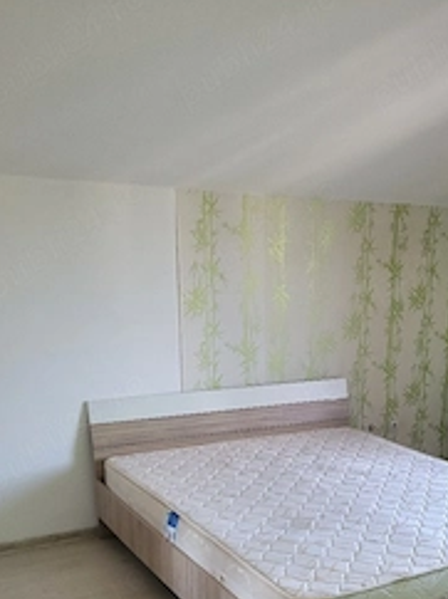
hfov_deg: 33.2
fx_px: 743
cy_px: 463
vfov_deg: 42.3
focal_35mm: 43
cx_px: 307
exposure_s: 1/50.3
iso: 400
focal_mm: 5.4
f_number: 1.8
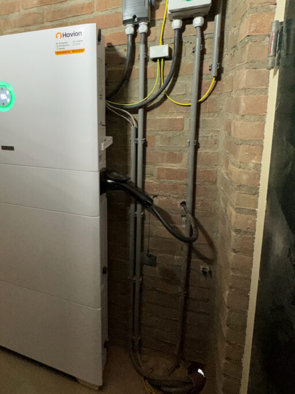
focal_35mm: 21
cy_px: 147
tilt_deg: -9.2
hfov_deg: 61.1
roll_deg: +1.2
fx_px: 239
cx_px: 88
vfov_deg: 77.5
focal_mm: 2.22
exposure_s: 1/96
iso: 250
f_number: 2.2
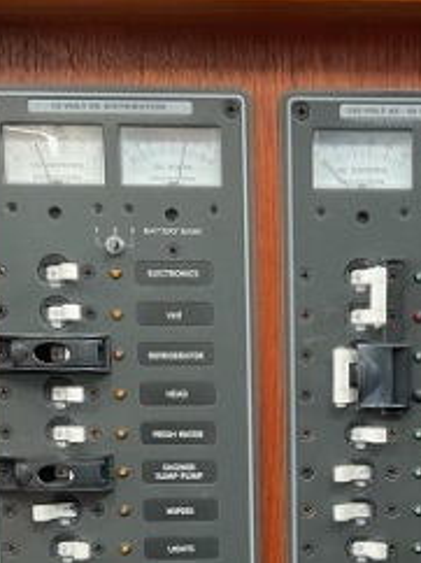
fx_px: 1170
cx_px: 384
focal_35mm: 72
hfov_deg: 20.0
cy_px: 547
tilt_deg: -8.8
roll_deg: -2.7
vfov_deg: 25.8
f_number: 1.8
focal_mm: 3
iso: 100
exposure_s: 1/50
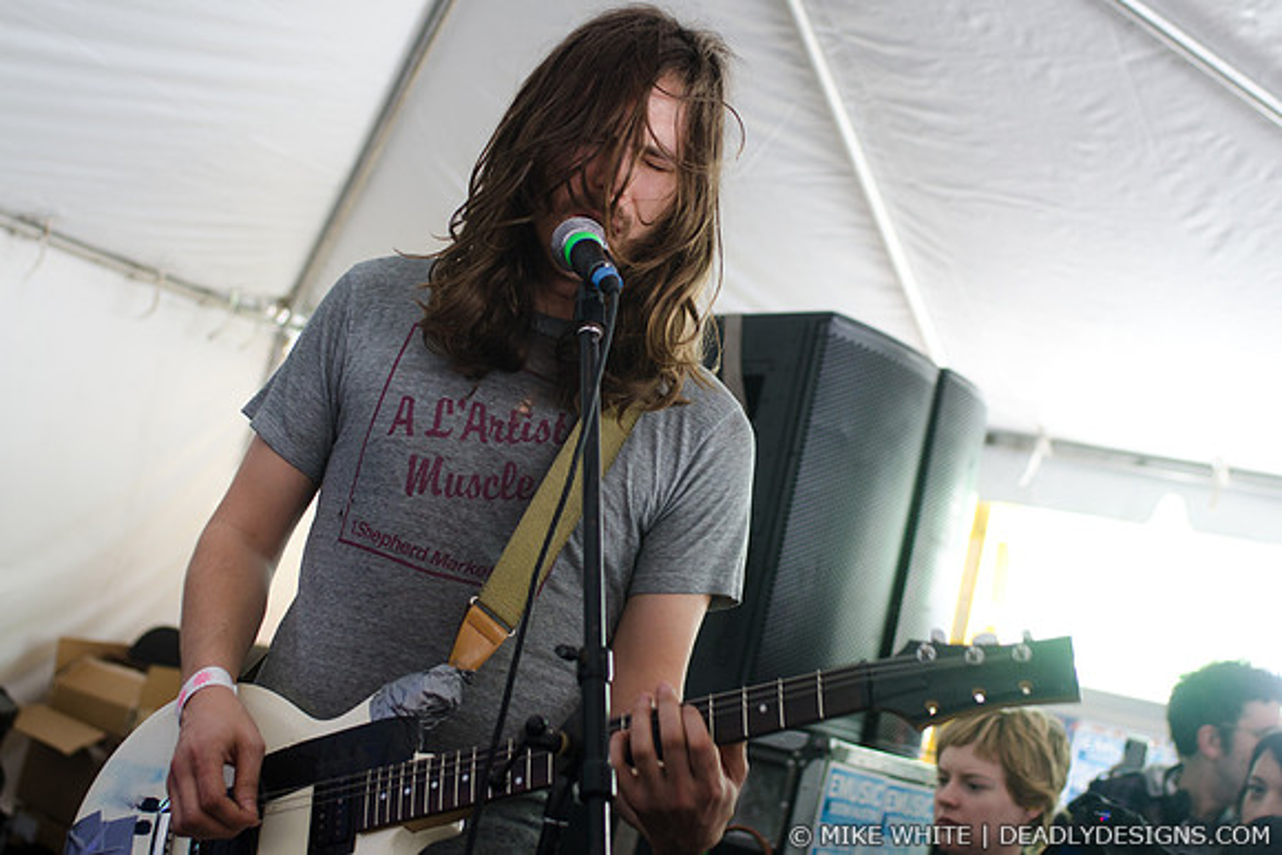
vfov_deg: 25.8
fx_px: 1870
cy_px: 428
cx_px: 641
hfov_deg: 37.8
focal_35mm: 52
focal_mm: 35
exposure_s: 1/80
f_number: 2.8
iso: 400
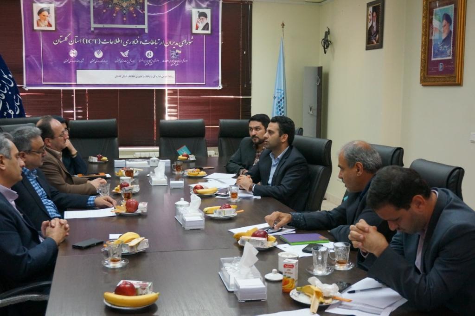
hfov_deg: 43.7
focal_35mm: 45
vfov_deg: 29.8
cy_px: 158
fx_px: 593
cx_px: 238
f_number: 5
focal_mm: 30
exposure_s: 1/100
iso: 3200
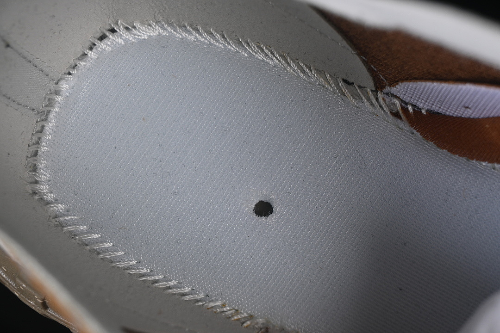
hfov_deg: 27.0
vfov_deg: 18.2
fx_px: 1042
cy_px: 166
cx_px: 250
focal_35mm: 75
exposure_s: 1/60
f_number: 6.3
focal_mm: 50
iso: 160
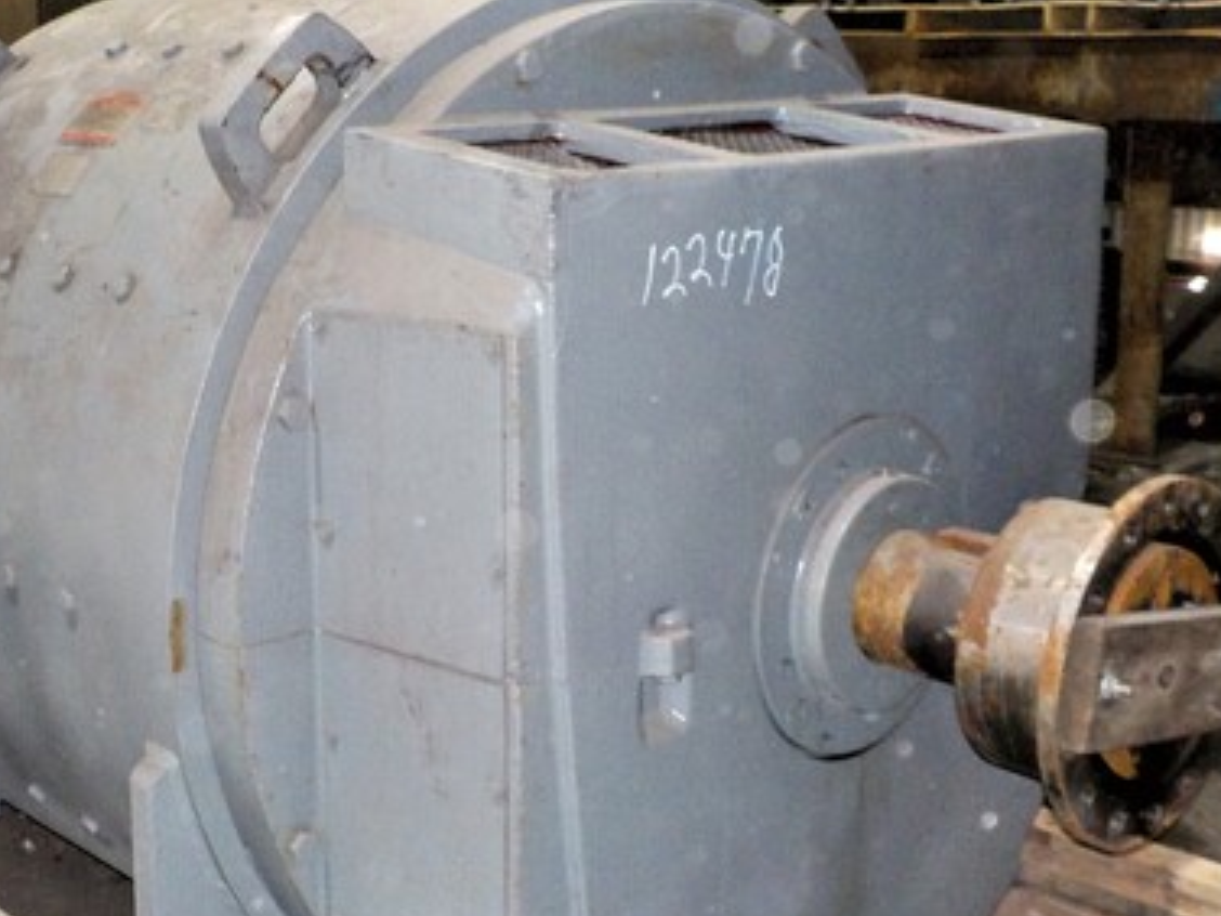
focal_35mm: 51
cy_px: 413
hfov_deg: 37.0
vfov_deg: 28.5
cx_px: 373
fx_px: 1799
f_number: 3.3
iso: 500
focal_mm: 4.1
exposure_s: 1/30
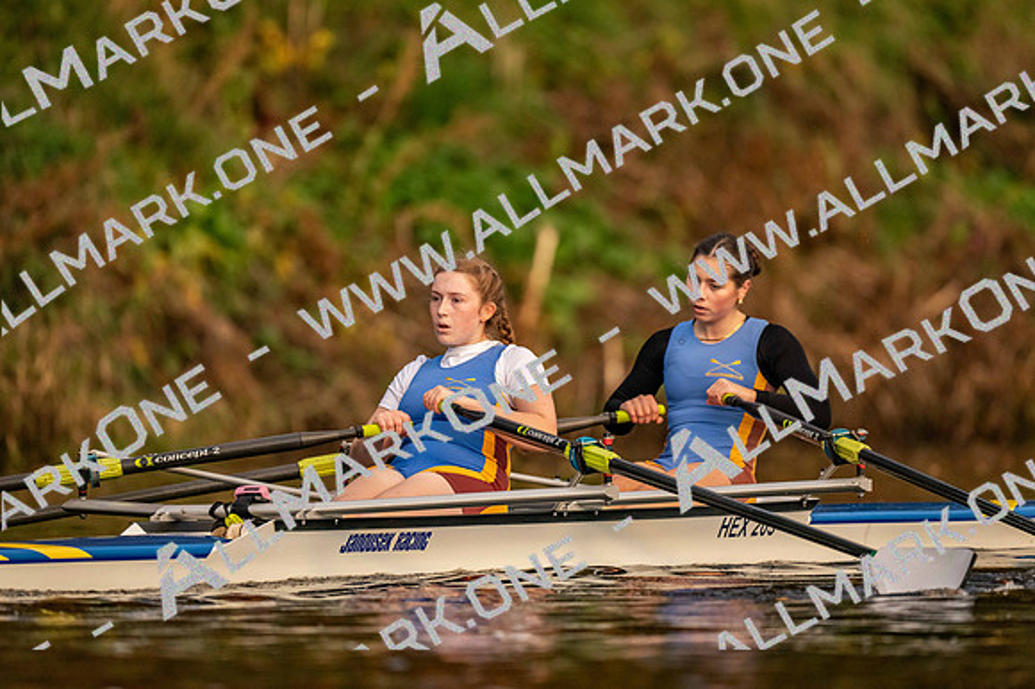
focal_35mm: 600
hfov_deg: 3.4
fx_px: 17243
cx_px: 518
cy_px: 344
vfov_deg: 2.3
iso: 3200
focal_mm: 600
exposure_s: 1/2500
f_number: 4
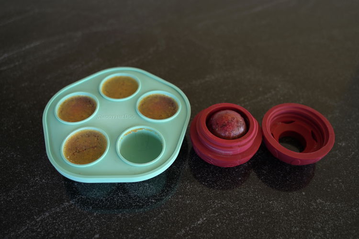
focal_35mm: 32
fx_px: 319
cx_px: 180
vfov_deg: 41.1
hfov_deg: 58.7
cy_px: 120
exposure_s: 1/125
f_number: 2.8
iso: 320
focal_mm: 32
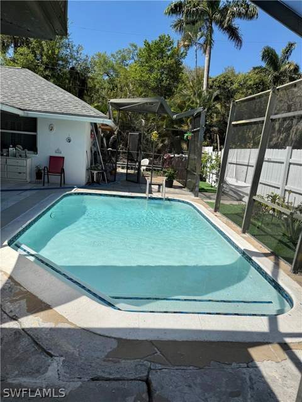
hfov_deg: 56.8
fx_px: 279
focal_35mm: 24
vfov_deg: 71.6
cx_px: 151
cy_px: 201
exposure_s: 1/6711
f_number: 1.78
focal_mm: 6.76
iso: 80
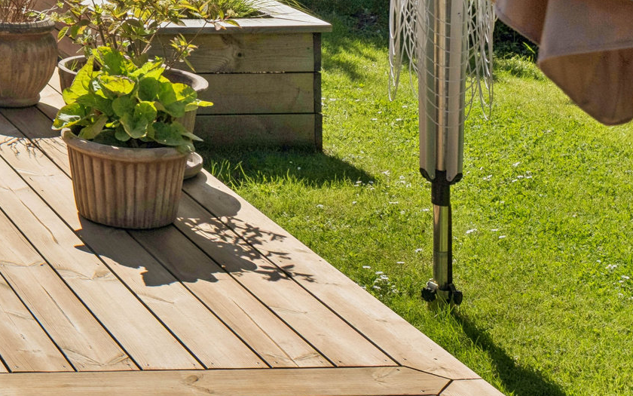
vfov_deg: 13.1
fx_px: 1570
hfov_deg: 19.0
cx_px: -403
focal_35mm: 91
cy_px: -301
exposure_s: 1/1600
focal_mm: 25
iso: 160
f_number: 6.3
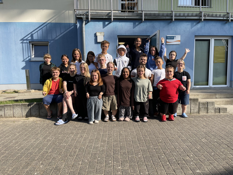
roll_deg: +0.6
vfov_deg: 54.9
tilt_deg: -6.3
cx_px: 116
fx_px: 168
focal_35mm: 25
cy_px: 88
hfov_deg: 69.4
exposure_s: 1/1739
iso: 32
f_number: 1.6
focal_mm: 5.1
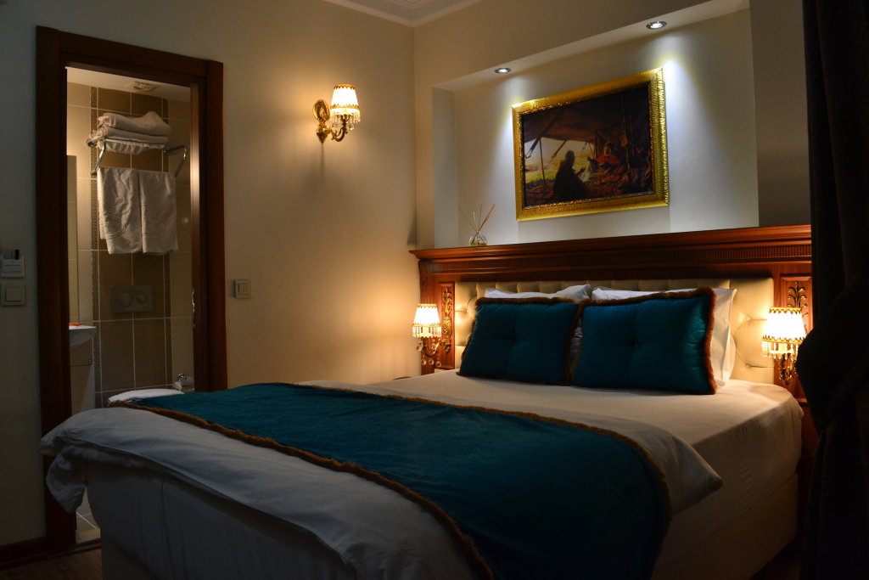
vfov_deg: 47.9
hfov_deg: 67.4
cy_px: 290
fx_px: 652
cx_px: 434
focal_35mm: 27
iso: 800
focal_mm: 18
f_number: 6.3
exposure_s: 1/15
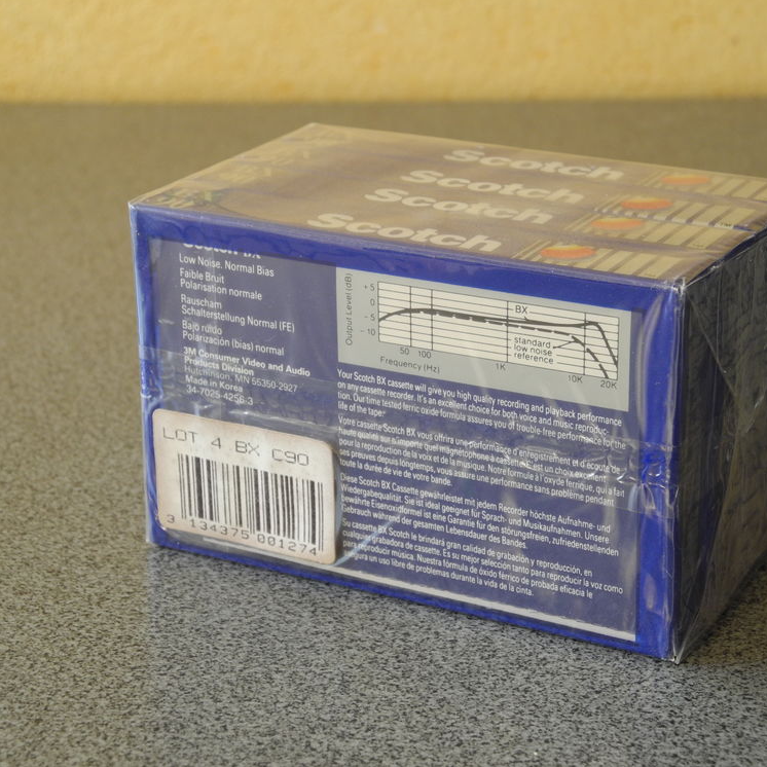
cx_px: 431
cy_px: 382
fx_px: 2256
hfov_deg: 19.3
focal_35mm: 90
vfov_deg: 19.3
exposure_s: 1/30
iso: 180
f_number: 4
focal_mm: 16.3
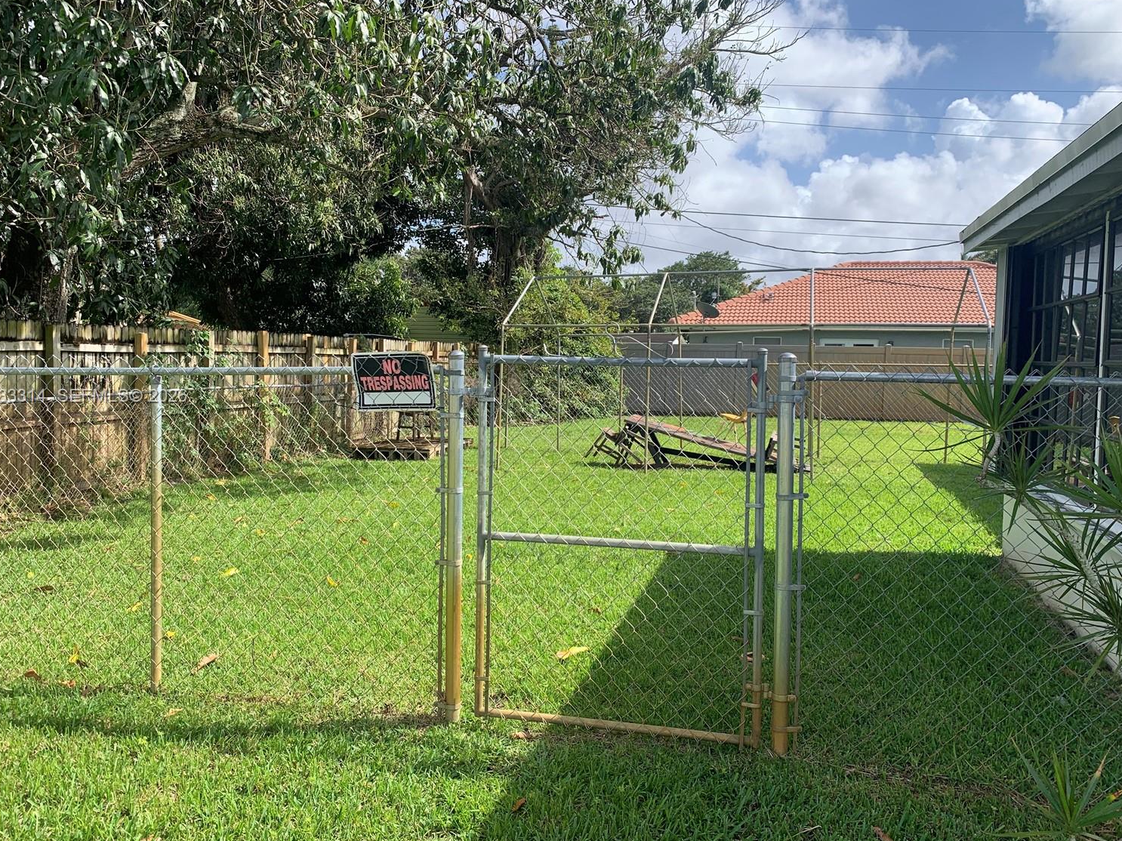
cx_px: 556
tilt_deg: -2.6
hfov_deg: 63.5
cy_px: 397
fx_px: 907
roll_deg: -0.2
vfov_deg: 49.7
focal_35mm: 28
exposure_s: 1/1447
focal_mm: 4.25
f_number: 1.8
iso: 25
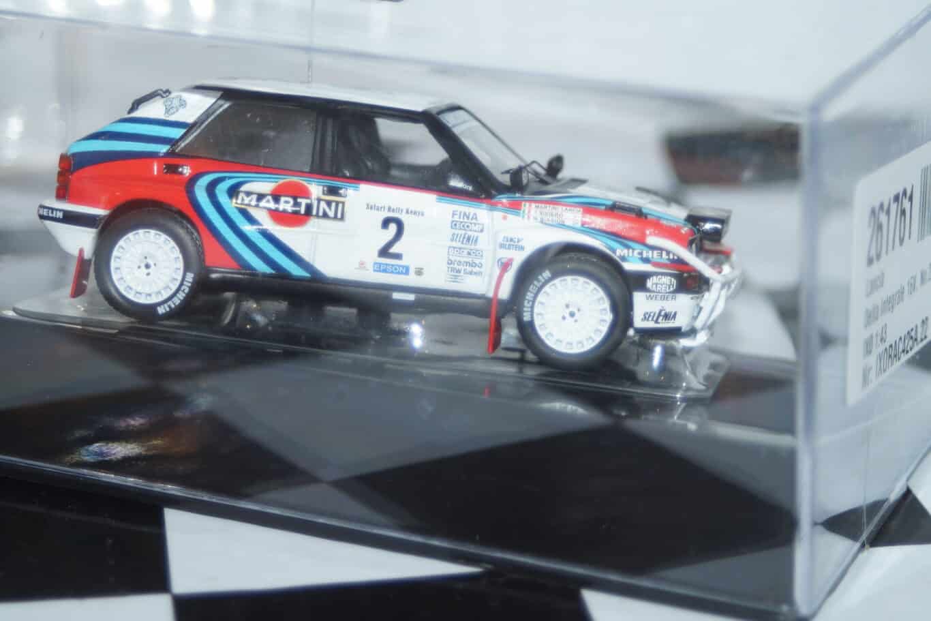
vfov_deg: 15.2
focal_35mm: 90
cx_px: 466
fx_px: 2328
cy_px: 310
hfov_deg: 22.6
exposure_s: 1/80
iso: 320
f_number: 5.6
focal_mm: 60
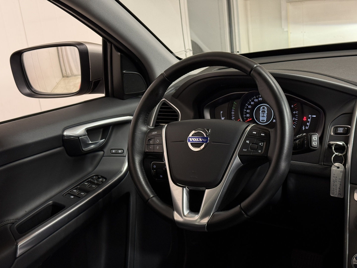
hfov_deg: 39.7
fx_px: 495
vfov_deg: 30.3
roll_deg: +6.9
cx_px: 178
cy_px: 134
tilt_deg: -15.7
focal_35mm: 48
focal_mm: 6.76
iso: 125
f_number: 1.78
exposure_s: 1/50
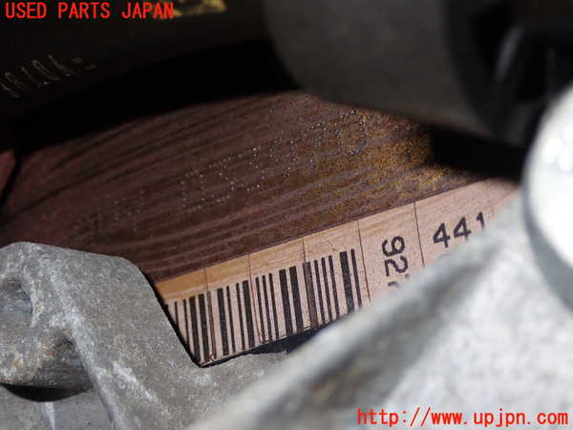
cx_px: 286
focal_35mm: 58
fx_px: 960
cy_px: 215
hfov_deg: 33.2
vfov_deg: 25.2
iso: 200
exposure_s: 1/60
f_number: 10
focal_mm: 10.35
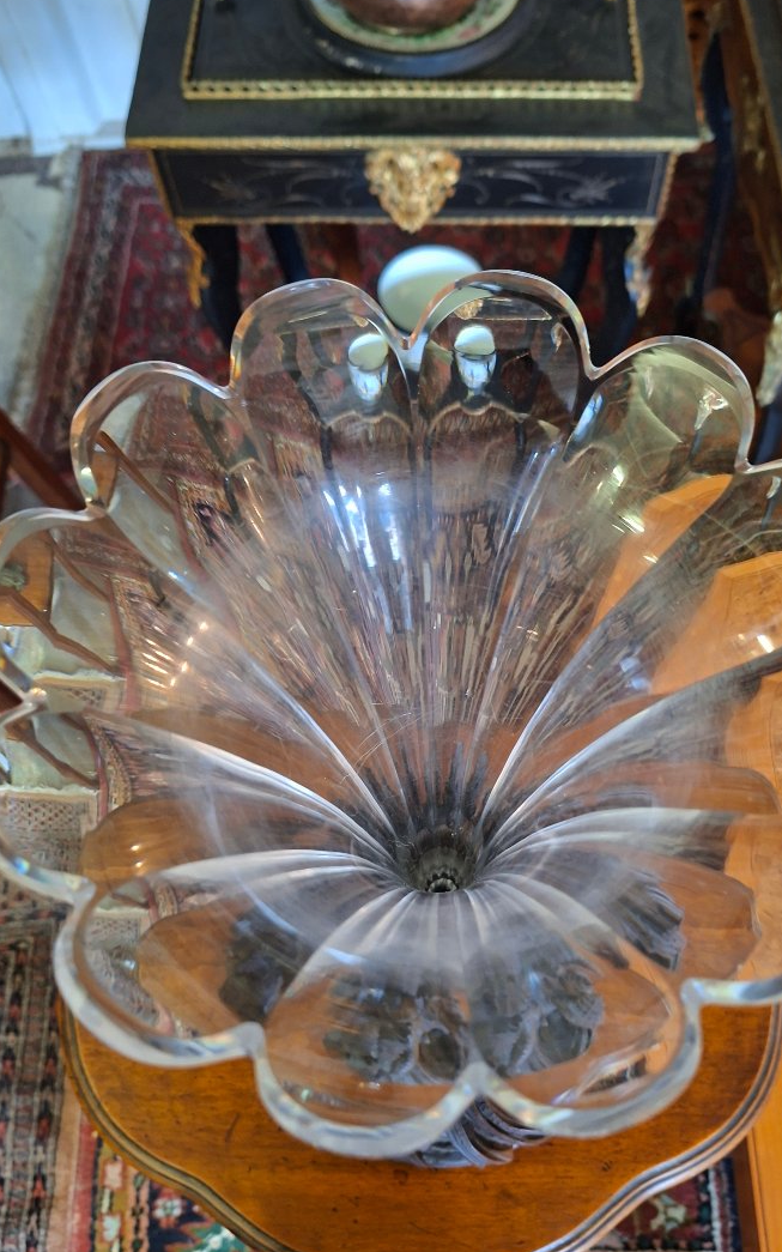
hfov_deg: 44.4
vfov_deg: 66.3
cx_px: 457
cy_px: 682
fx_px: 955
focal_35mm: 28
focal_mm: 5.54
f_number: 1.8
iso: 320
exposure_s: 1/25
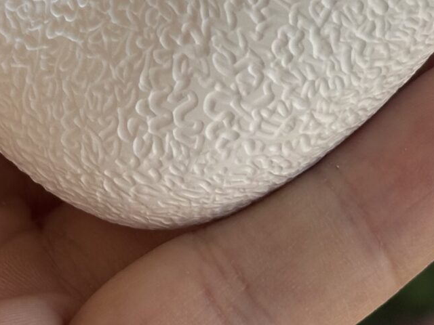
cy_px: -206
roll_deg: -0.8
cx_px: -2
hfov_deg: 10.2
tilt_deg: -22.4
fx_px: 2407
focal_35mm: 192
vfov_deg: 7.6
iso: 64
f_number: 1.78
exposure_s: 1/714
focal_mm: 6.86
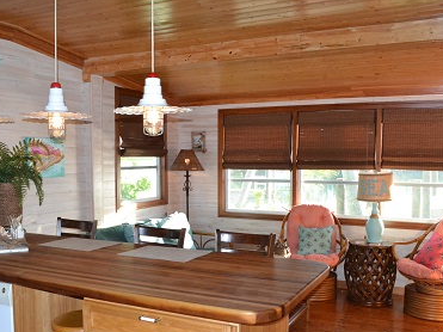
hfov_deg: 52.6
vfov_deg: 40.7
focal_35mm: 35
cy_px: 174
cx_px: 203
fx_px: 448
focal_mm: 18
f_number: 9
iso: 3200
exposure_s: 1/200
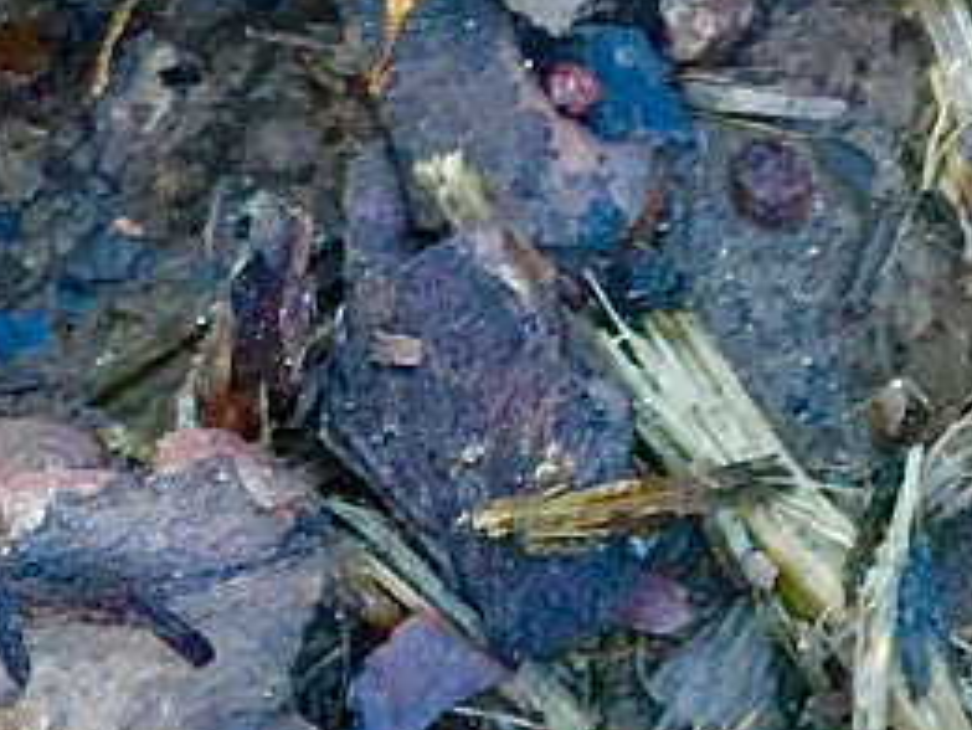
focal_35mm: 178
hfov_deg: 11.1
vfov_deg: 7.4
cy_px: 2186
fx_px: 5000
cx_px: 574
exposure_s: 1/30
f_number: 2.2
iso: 100
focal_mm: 4.15
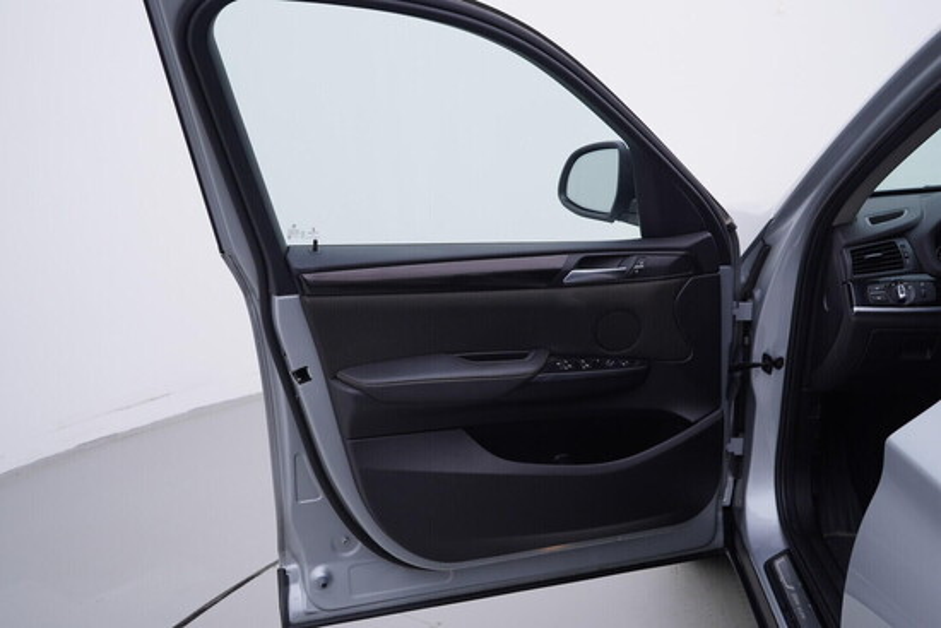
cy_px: 314
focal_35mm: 36
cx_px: 470
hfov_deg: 53.1
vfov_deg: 36.9
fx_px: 941
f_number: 4
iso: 125
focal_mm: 24
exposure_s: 1/80
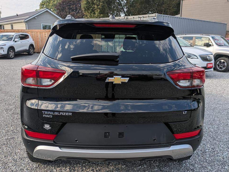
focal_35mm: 33
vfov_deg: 42.9
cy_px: 95
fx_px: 218
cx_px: 115
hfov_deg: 55.3
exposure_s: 1/935
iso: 45
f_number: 1.89
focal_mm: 5.43
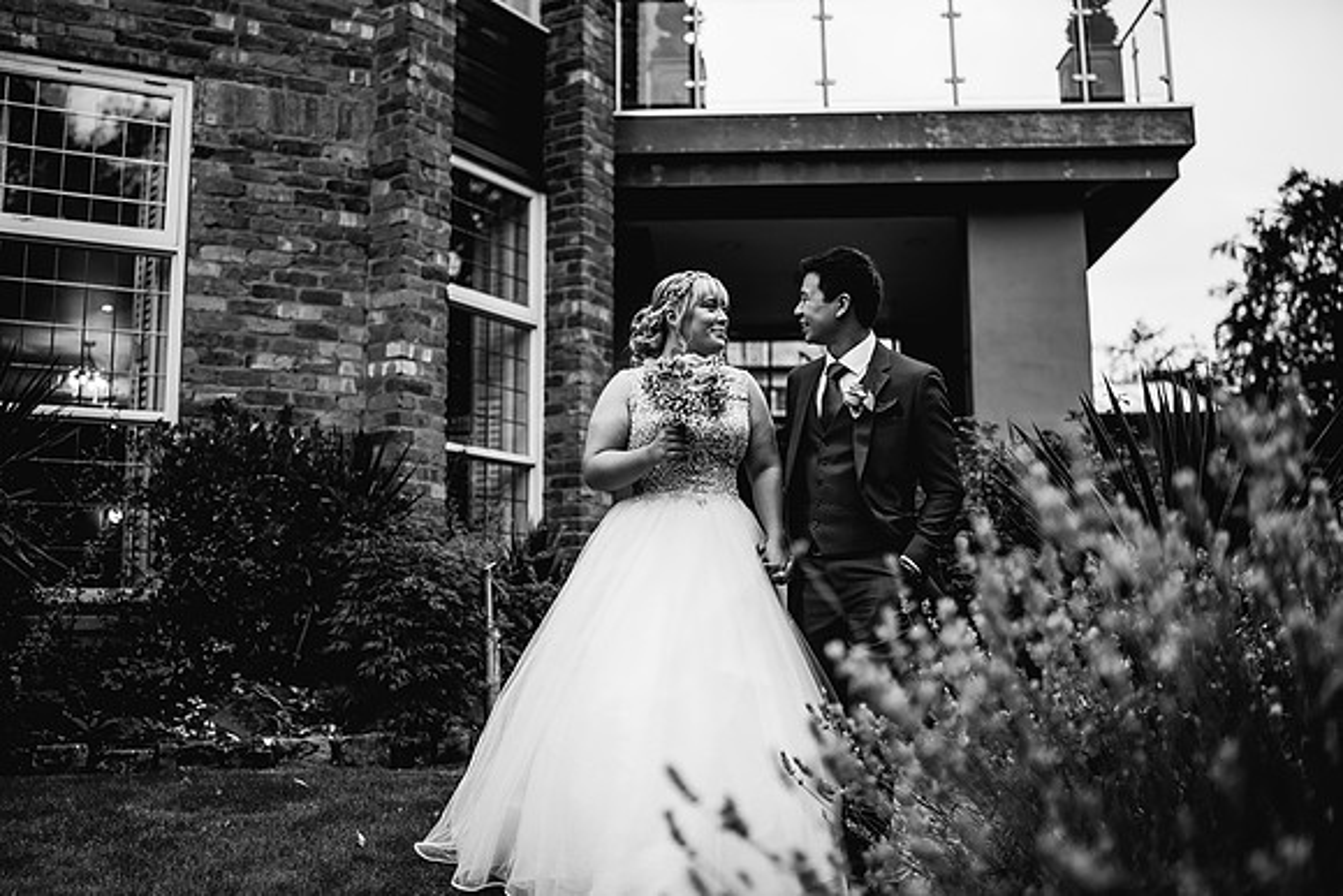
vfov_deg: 36.5
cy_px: 448
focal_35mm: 36
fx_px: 1359
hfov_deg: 52.6
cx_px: 672
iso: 125
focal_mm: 35
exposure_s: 1/250
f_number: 1.4
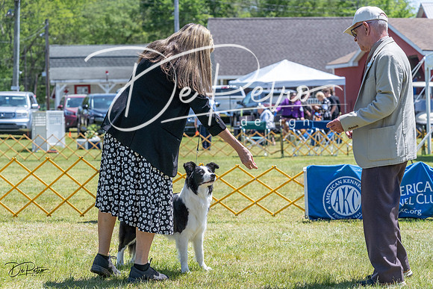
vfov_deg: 13.3
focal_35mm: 103
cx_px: 216
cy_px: 144
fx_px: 1239
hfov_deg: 19.8
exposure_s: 1/2500
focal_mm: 103
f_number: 6.3
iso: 1000
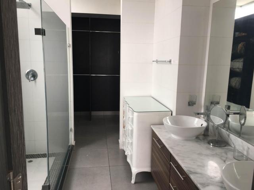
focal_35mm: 29
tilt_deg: -9.1
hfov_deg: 61.7
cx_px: 127
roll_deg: -0.6
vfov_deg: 48.2
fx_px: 213
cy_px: 95
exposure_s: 1/60
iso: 25
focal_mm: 4.15
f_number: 2.2
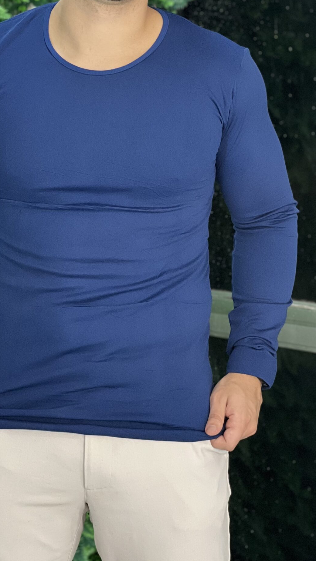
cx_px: 95
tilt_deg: -0.9
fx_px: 1728
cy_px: 205
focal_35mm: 116
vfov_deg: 18.4
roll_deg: +0.0
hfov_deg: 10.4
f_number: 2.8
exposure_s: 1/120
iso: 250
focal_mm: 9
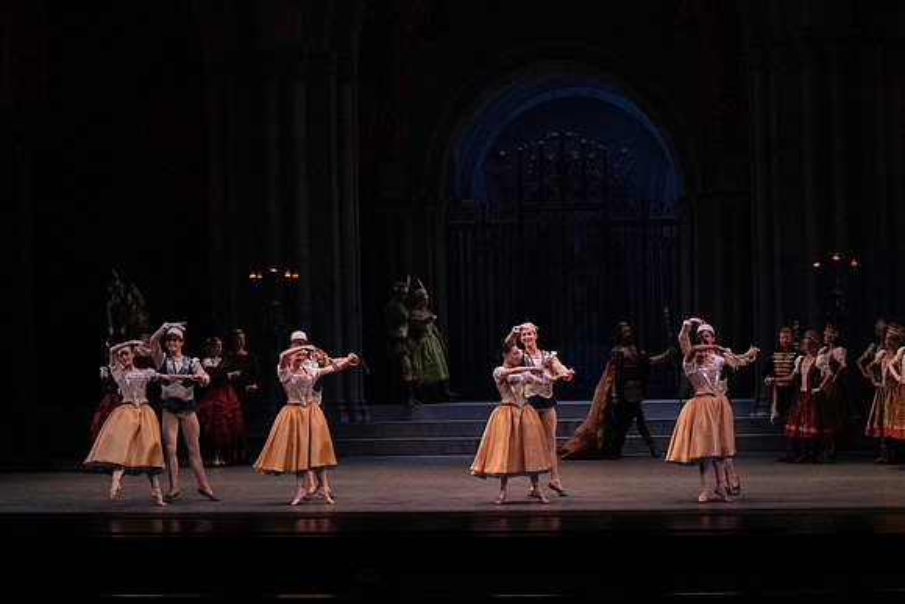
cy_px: 302
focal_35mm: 89
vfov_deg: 15.4
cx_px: 452
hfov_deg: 22.9
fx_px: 2238
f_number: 7.1
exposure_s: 1/400
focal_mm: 89
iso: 12800
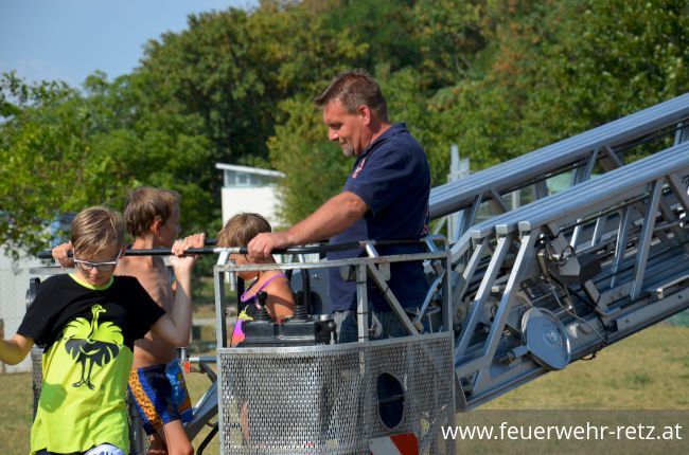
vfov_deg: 8.7
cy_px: 228
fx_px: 3007
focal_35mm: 158
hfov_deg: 13.1
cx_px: 344
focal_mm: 105
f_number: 9
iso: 100
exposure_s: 1/320
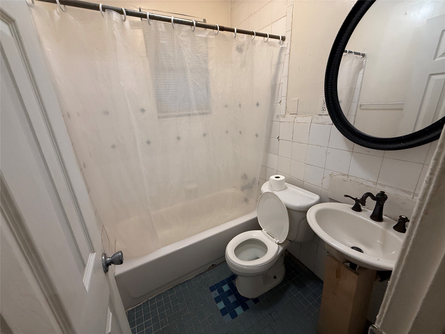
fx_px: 180
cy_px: 167
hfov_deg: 102.1
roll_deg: +2.4
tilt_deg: -18.5
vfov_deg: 85.7
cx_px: 222
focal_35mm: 14
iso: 320
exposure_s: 1/120
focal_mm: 2.22
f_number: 2.2
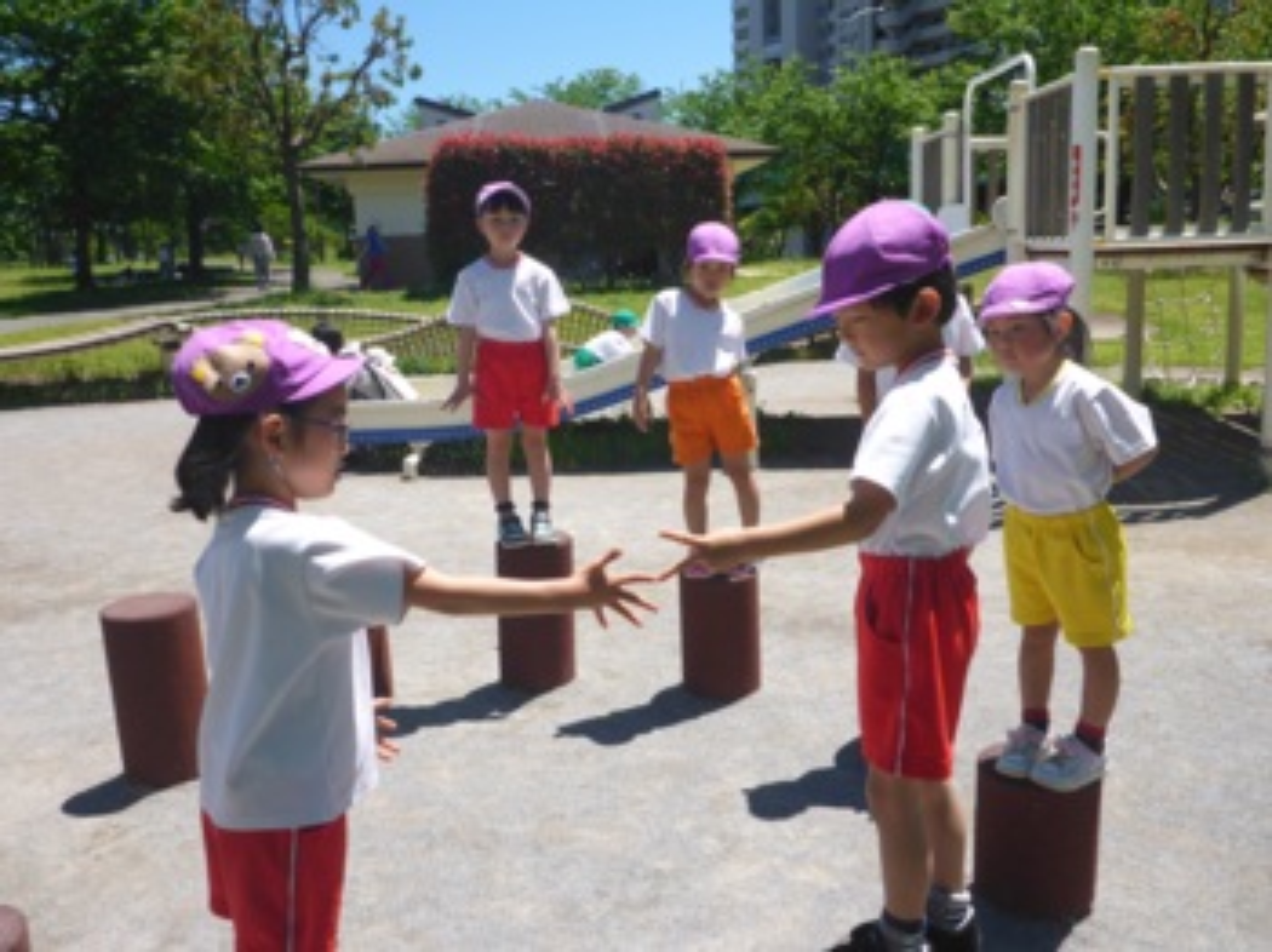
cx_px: 636
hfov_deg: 58.4
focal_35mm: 31
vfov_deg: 45.4
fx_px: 1138
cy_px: 476
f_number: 3.5
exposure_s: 1/800
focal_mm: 5.5
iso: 100
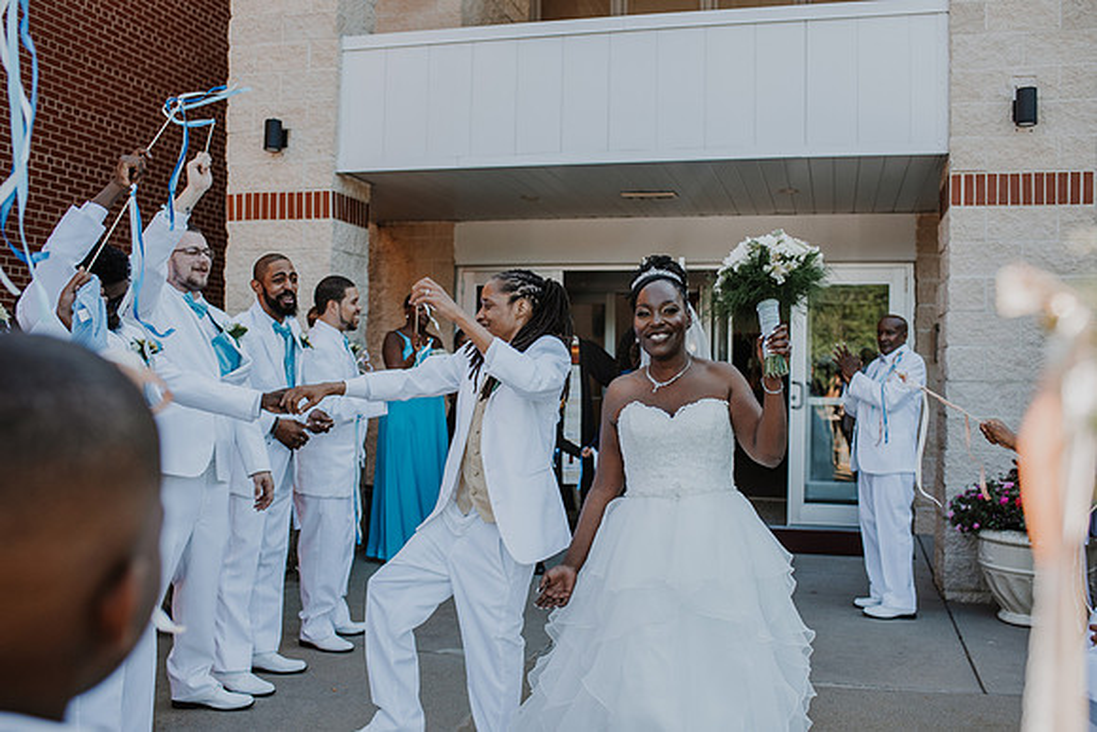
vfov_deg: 36.6
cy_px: 366
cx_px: 548
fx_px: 1106
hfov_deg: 52.7
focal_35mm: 36
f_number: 3.2
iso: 250
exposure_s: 1/1250
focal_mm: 35
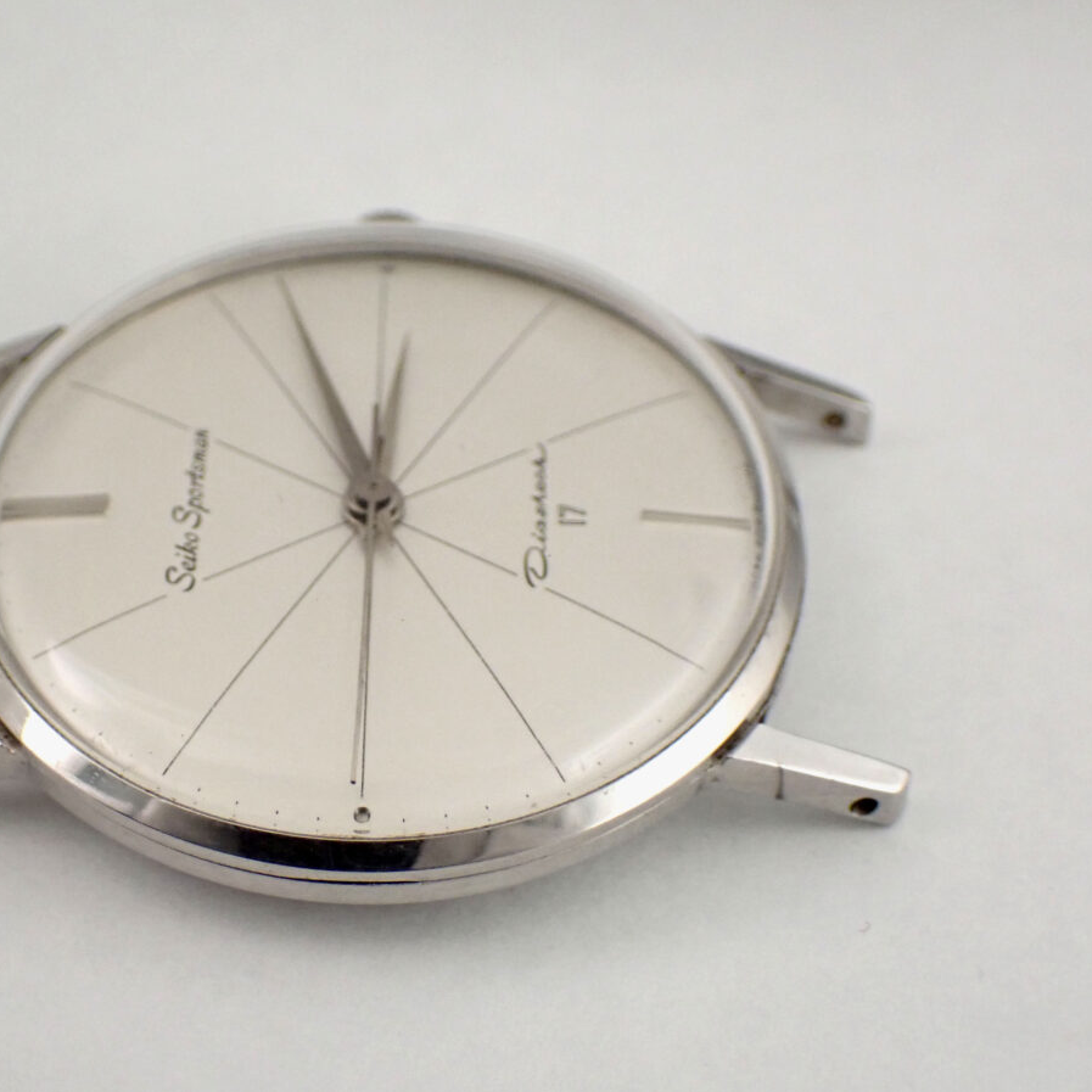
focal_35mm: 84
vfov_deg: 20.6
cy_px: 547
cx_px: 376
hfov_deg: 20.6
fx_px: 2998
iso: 800
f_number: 3.9
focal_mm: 12.73
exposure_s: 1/125
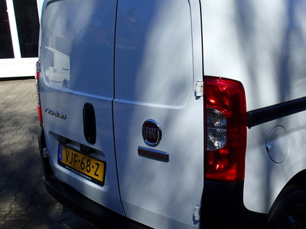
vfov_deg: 33.5
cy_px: 132
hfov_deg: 42.9
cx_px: 219
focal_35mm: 43
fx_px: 380
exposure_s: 1/200
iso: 100
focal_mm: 4.5
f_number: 8
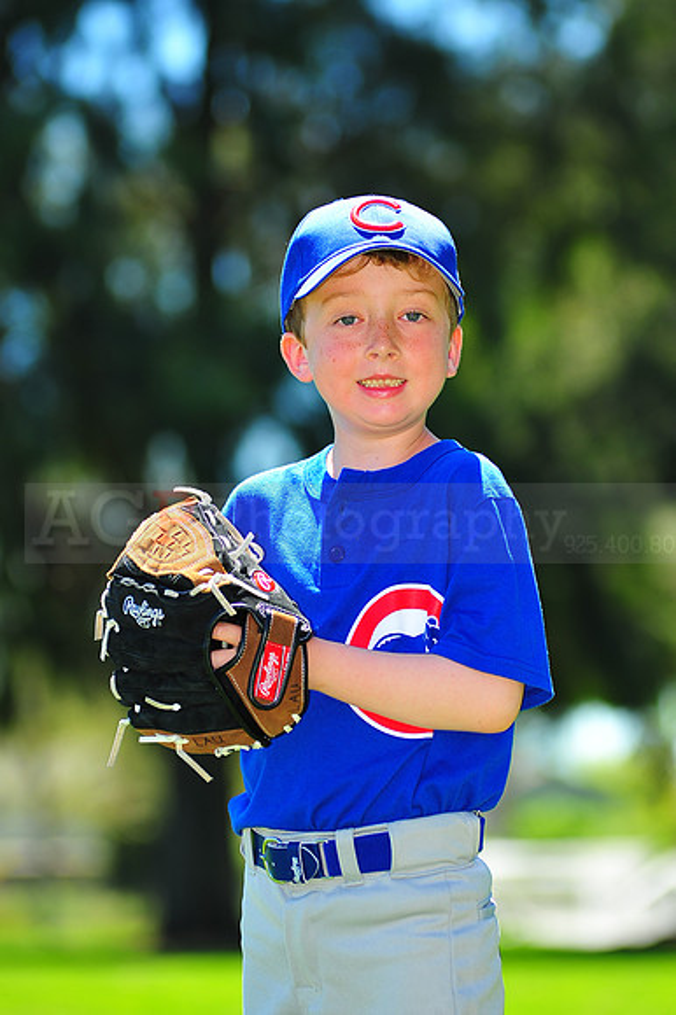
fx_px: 5076
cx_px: 338
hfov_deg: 7.6
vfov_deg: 11.4
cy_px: 508
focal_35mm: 180
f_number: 5
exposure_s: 1/400
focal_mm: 180
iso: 200
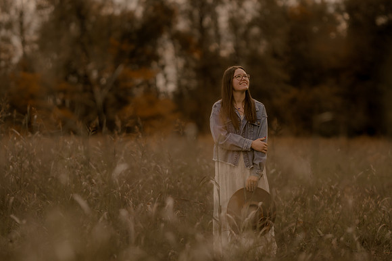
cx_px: 196
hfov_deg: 16.1
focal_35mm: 127
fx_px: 1382
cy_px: 130
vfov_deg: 10.8
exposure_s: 1/3200
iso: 200
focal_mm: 85
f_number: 1.4
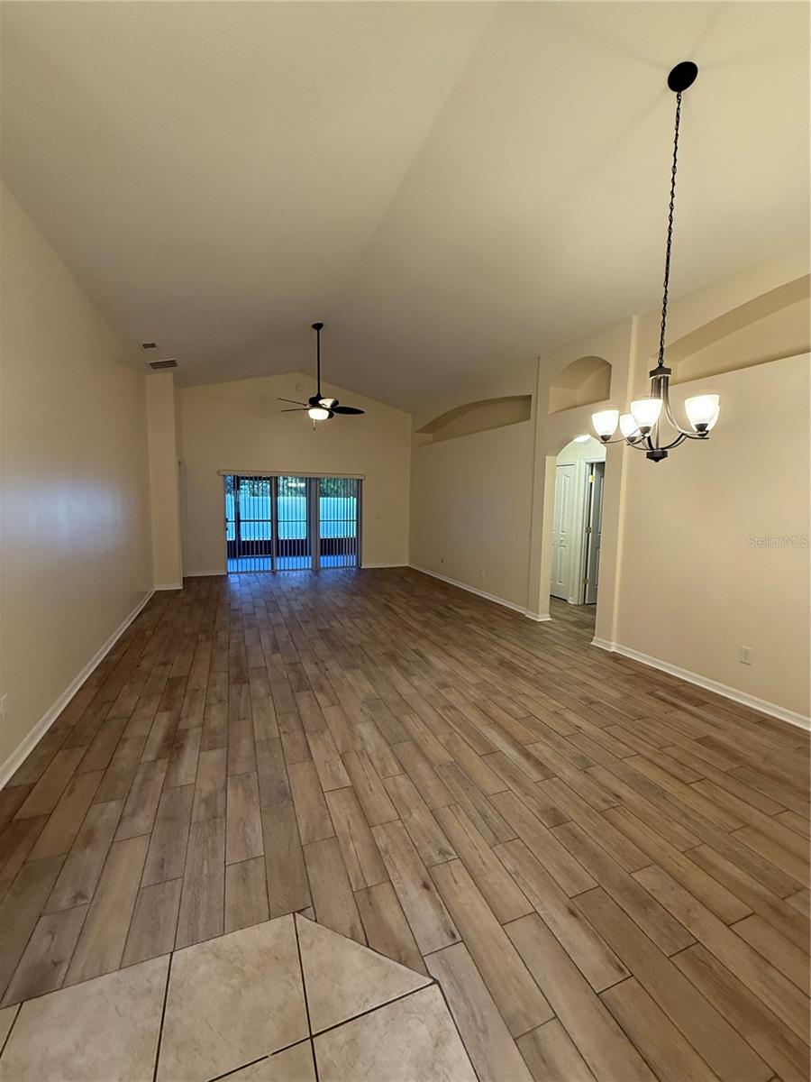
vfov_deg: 102.1
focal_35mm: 14
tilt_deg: -5.7
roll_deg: -1.6
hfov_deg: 85.7
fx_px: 437
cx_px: 406
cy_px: 541
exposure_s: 1/120
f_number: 2.2
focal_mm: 2.22
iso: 400
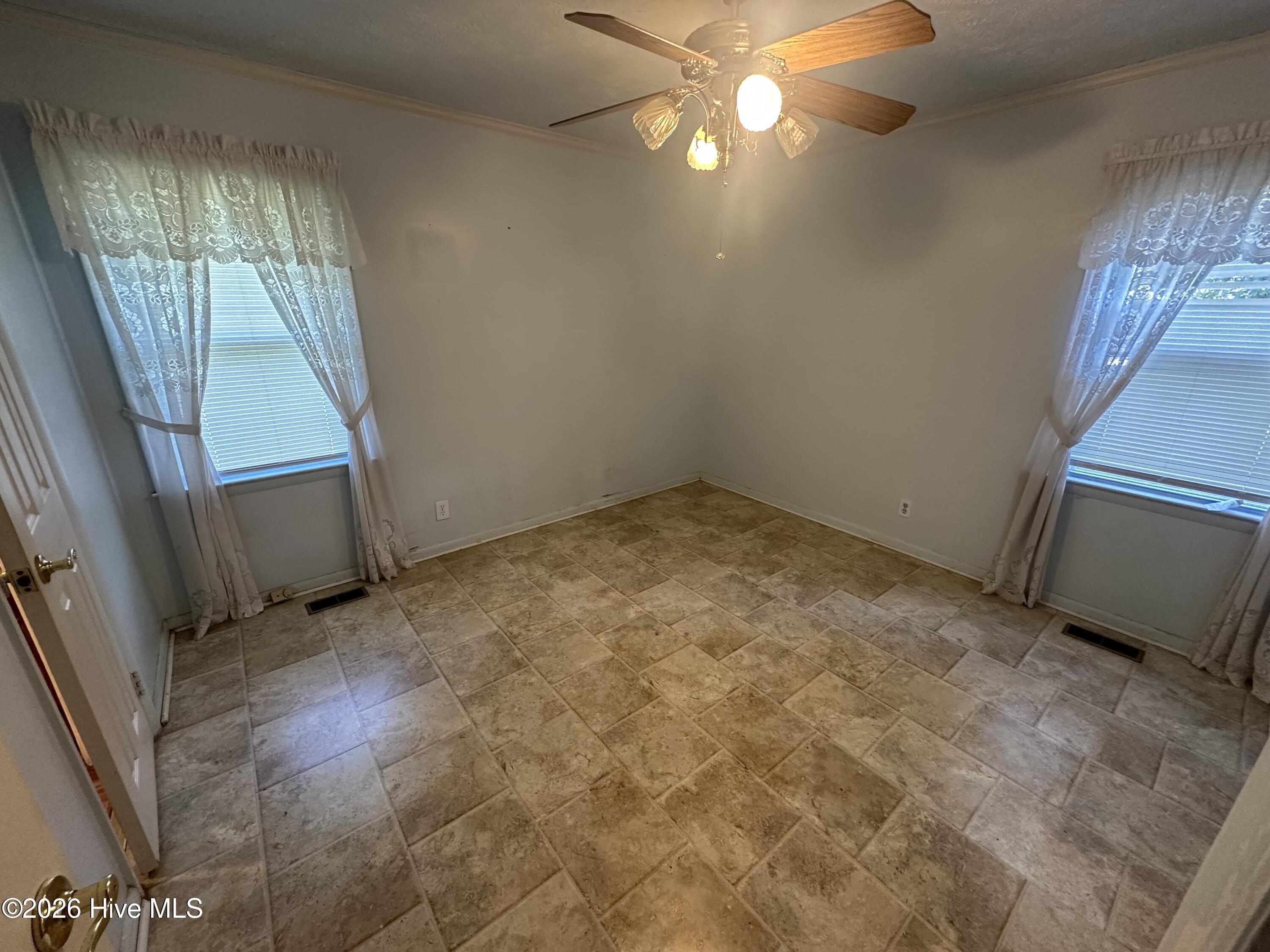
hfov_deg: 102.1
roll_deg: -0.6
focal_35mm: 14
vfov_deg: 85.7
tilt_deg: -18.9
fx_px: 514
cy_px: 476
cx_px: 635
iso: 320
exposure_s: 1/60
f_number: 2.2
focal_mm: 2.22
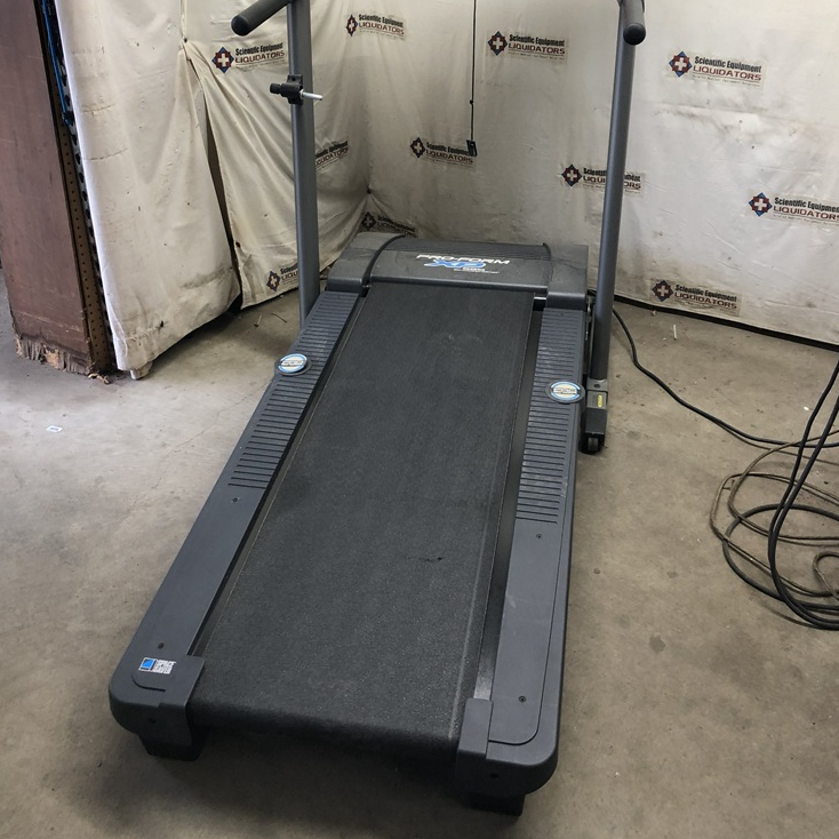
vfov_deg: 48.1
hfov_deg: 48.4
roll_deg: +1.6
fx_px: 932
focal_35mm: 34
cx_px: 425
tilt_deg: -26.9
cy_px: 321
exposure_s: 1/24
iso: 40
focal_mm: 3.99
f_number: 1.8
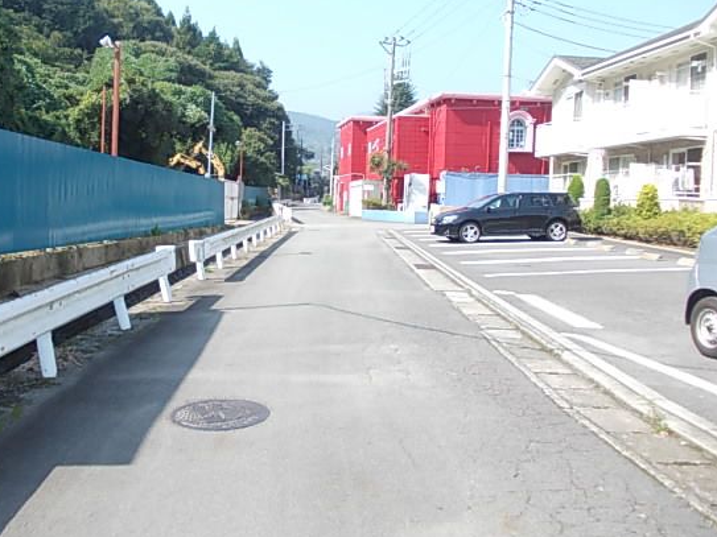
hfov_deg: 55.1
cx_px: 298
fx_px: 683
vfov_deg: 42.9
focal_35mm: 33
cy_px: 237
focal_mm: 4
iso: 80
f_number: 2.7
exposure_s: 1/500
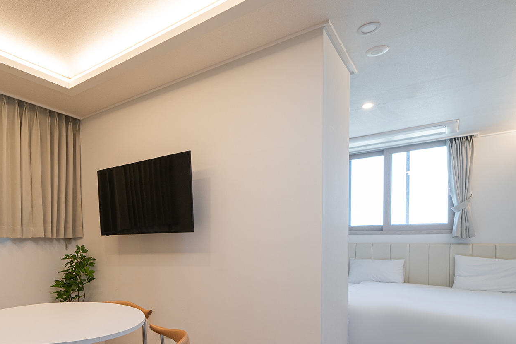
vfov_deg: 53.3
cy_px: 245
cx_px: 155
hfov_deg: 72.8
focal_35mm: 23
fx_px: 330
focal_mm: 14
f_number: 11
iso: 200
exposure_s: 1/8
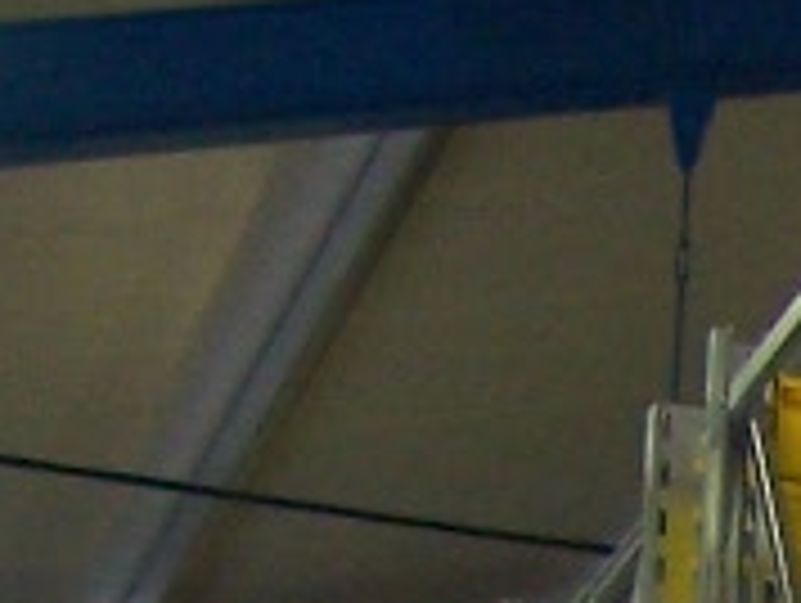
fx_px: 5932
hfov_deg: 7.1
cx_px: 2110
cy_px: 1976
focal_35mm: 256
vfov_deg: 5.4
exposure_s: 1/20
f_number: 2.8
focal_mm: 6.3
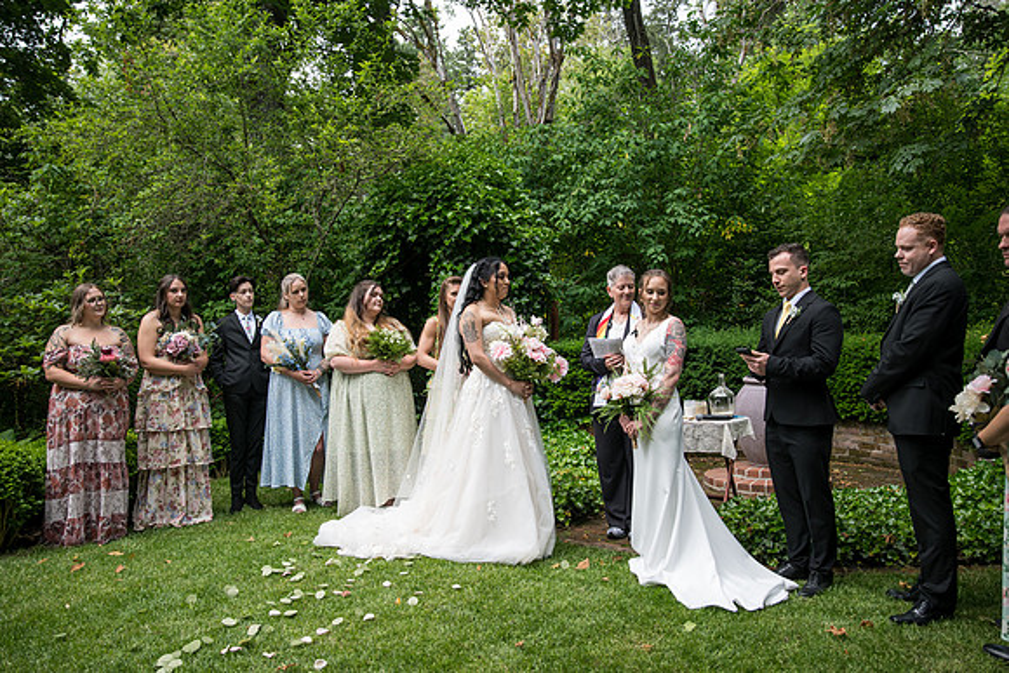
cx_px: 504
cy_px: 336
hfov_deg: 61.9
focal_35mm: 30
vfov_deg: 43.6
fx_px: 841
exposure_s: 1/400
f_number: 3.5
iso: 320
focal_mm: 30
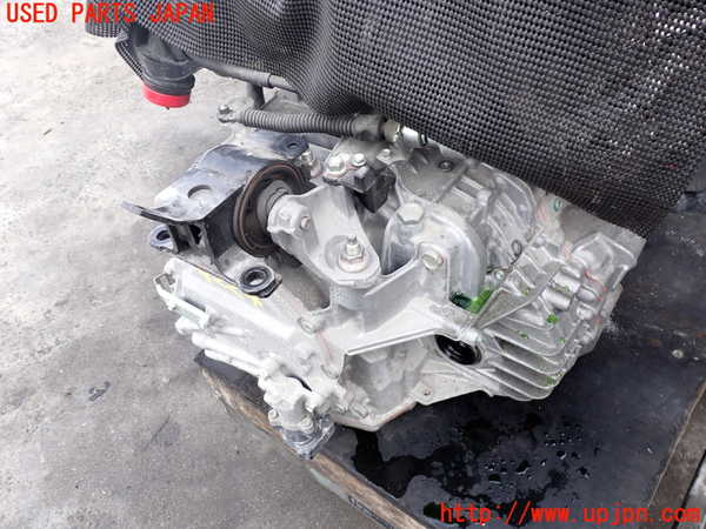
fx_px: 612
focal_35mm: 30
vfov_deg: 46.8
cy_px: 264
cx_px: 353
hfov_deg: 60.0
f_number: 3.2
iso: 100
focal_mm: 5.4
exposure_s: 1/125
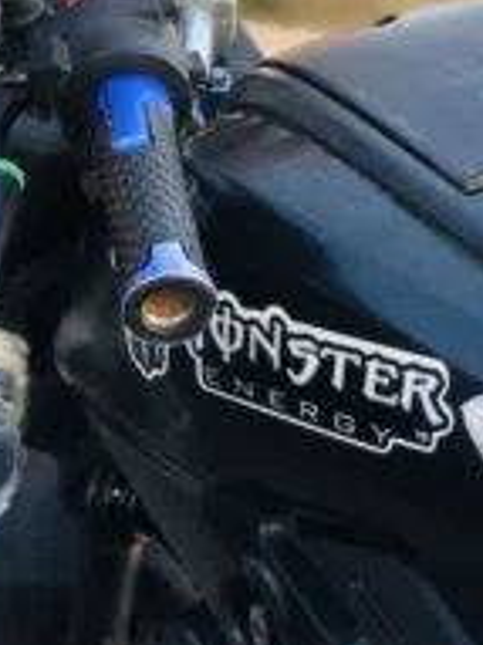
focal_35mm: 109
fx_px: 2030
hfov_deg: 13.5
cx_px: 132
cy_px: 128
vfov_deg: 17.9
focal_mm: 6
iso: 20
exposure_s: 1/120
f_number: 2.4
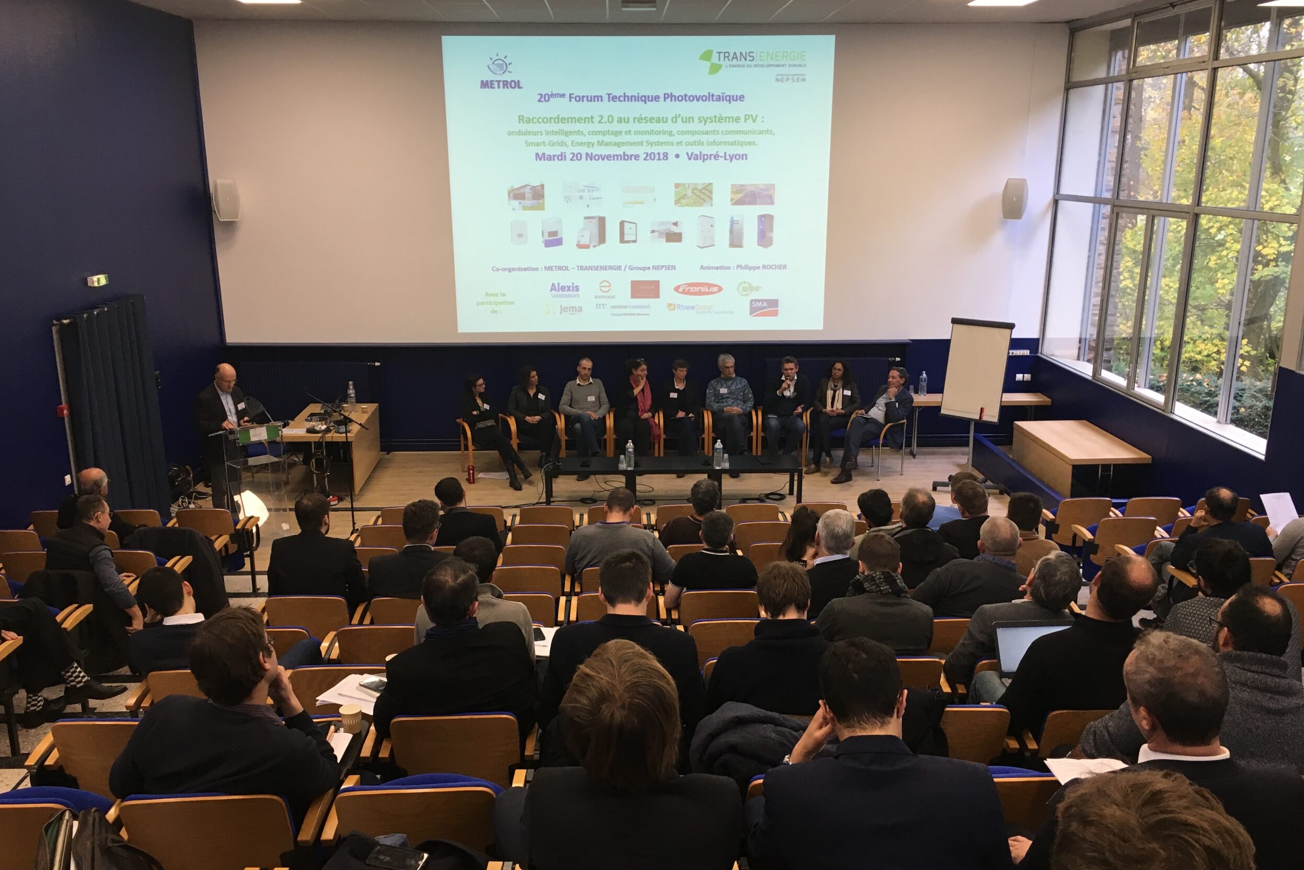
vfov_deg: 42.3
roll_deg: -0.2
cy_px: 467
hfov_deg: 60.3
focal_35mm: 31
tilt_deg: -14.6
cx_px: 645
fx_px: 1123
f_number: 2.2
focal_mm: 4.15
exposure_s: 1/33
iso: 40
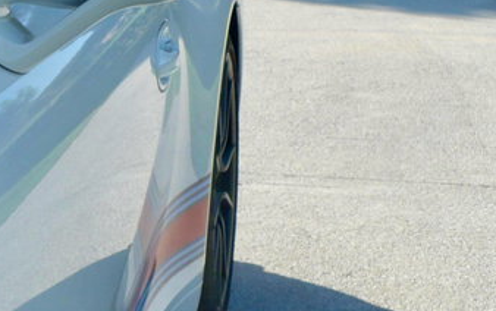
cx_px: -41
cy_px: 100
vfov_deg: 14.7
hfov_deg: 22.1
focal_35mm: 89
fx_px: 1204
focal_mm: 6.1
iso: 100
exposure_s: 1/800
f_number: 2.8
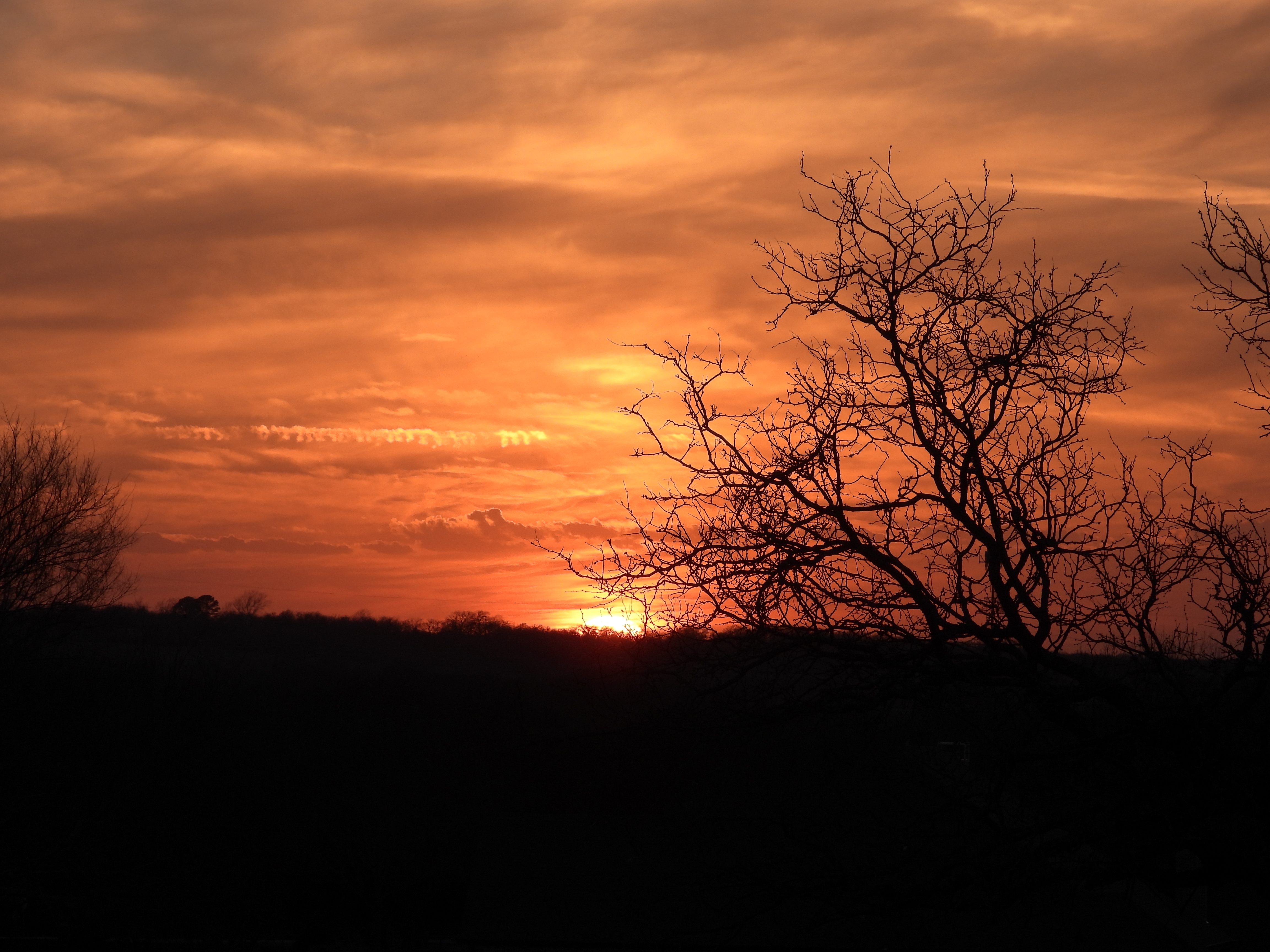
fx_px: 8622
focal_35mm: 235
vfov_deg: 6.3
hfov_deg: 8.4
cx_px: 635
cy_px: 476
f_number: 4.5
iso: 100
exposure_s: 1/800
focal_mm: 42.2
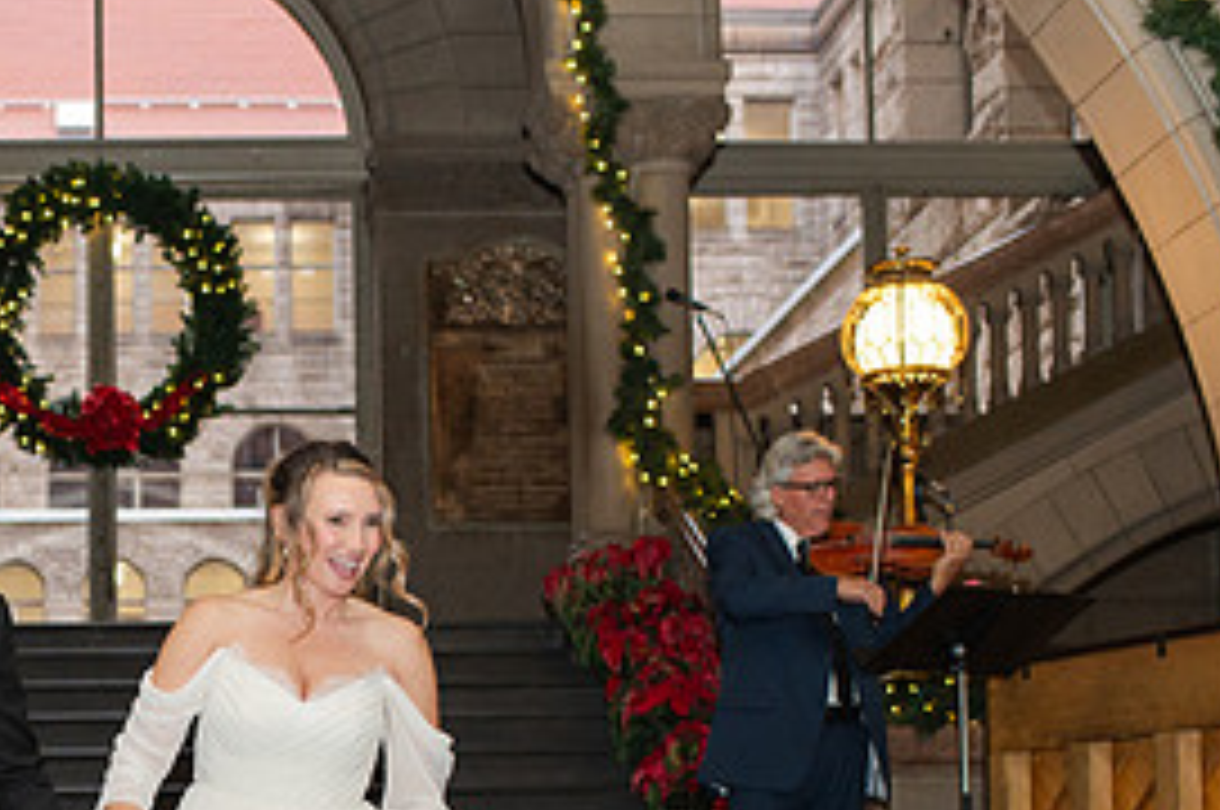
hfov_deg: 24.0
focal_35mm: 82
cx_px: 90
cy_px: 835
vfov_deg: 16.2
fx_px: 2776
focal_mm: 35
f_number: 3.5
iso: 1000
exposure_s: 1/200
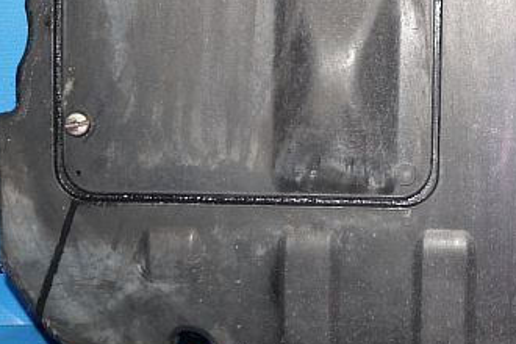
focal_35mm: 80
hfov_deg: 24.4
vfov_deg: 17.0
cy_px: 107
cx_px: 500
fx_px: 1147
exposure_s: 1/60
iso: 800
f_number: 4
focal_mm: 22
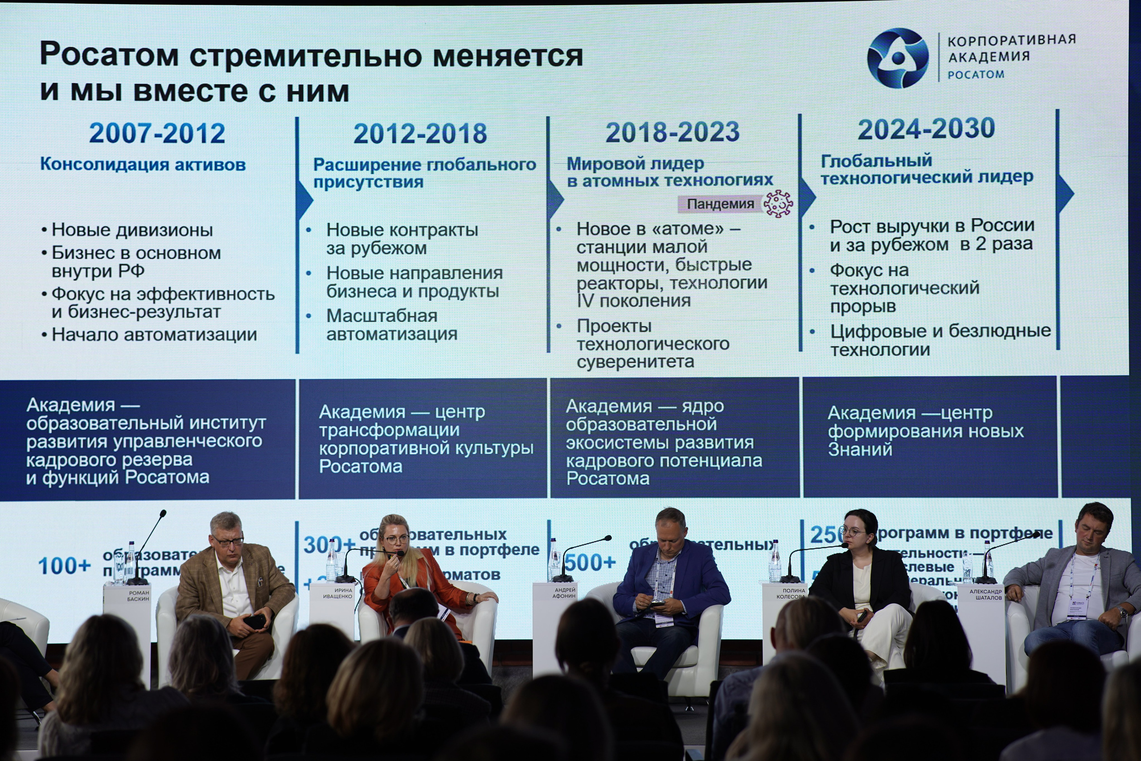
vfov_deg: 16.1
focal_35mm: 85
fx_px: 2694
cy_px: 380
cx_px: 570
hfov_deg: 23.9
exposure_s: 1/125
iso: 100
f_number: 2.8
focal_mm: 85
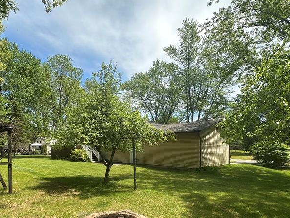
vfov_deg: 54.6
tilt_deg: -1.9
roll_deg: -0.2
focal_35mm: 24
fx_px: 201
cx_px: 129
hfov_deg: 71.4
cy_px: 159
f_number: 2.2
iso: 40
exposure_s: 1/861
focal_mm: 2.22
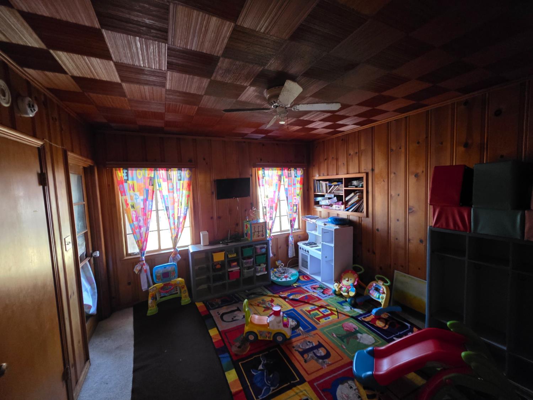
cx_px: 266
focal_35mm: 13
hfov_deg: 106.2
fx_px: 200
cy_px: 200
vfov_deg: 89.9
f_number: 1.9
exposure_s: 1/60
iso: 1000
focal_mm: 2.2
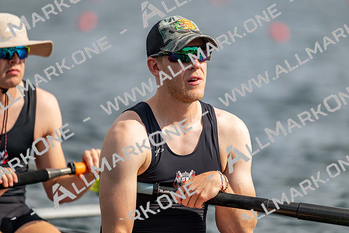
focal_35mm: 400
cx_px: 174
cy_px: 116
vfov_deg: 3.4
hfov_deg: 5.1
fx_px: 3880
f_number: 4.5
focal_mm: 400
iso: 500
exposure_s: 1/5000
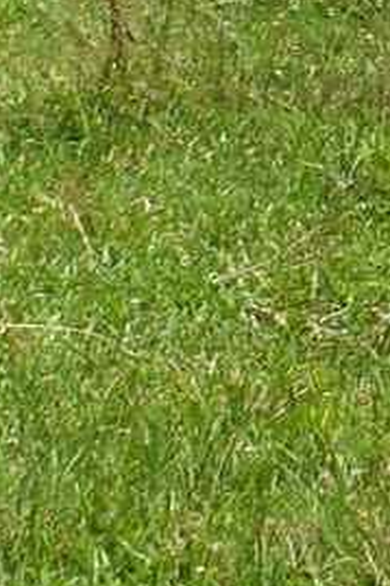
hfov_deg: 3.4
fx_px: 6422
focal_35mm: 395
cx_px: 1194
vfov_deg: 5.2
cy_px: -362
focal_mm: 23
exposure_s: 1/250
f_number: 8
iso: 100
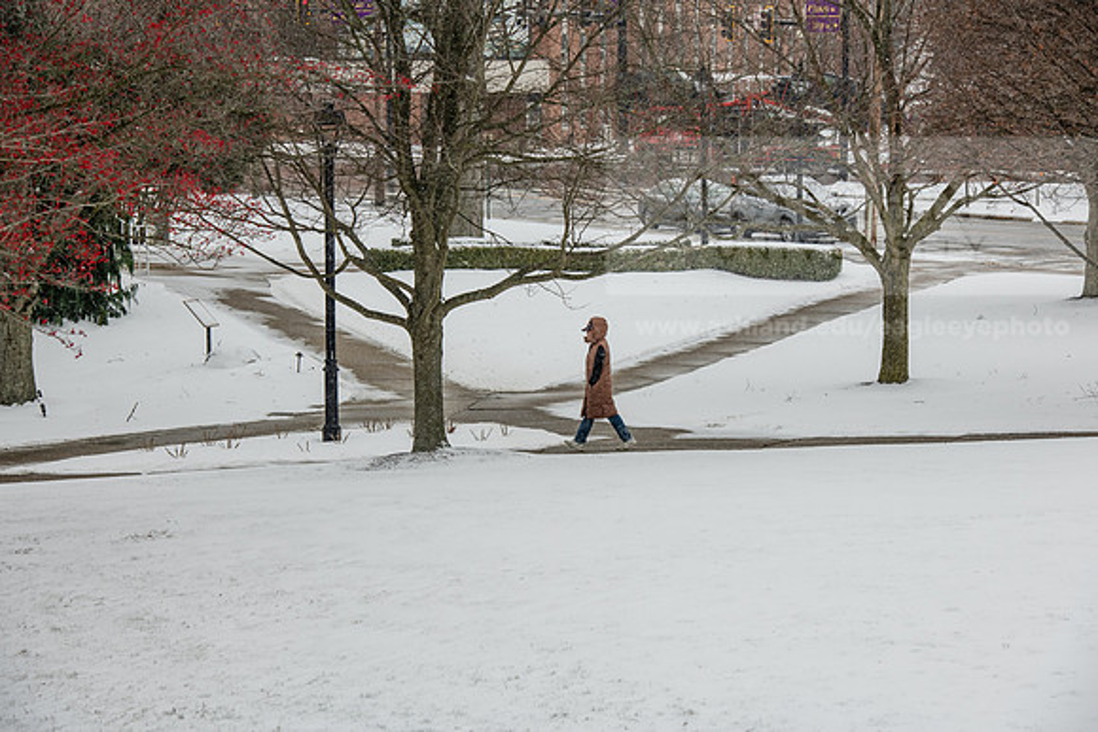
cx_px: 549
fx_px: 3539
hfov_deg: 17.6
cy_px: 366
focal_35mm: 116
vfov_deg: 11.8
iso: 400
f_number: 7.1
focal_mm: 116
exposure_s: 1/200
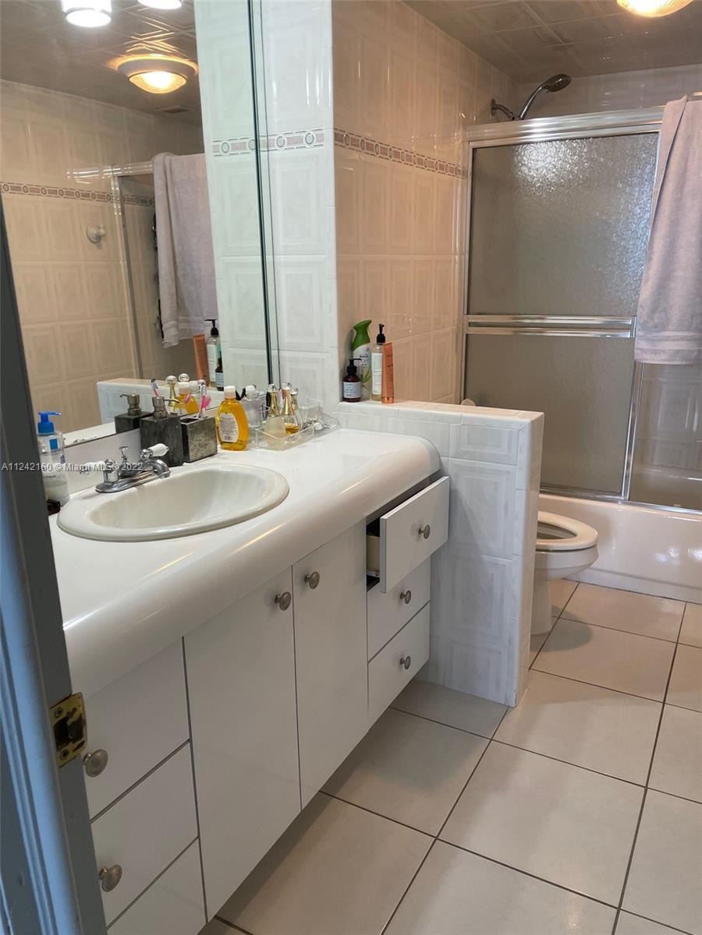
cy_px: 468
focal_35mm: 26
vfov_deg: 67.3
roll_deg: +0.4
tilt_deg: -16.5
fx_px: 703
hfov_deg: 53.1
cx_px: 351
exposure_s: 1/60
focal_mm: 4.2
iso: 80
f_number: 1.6
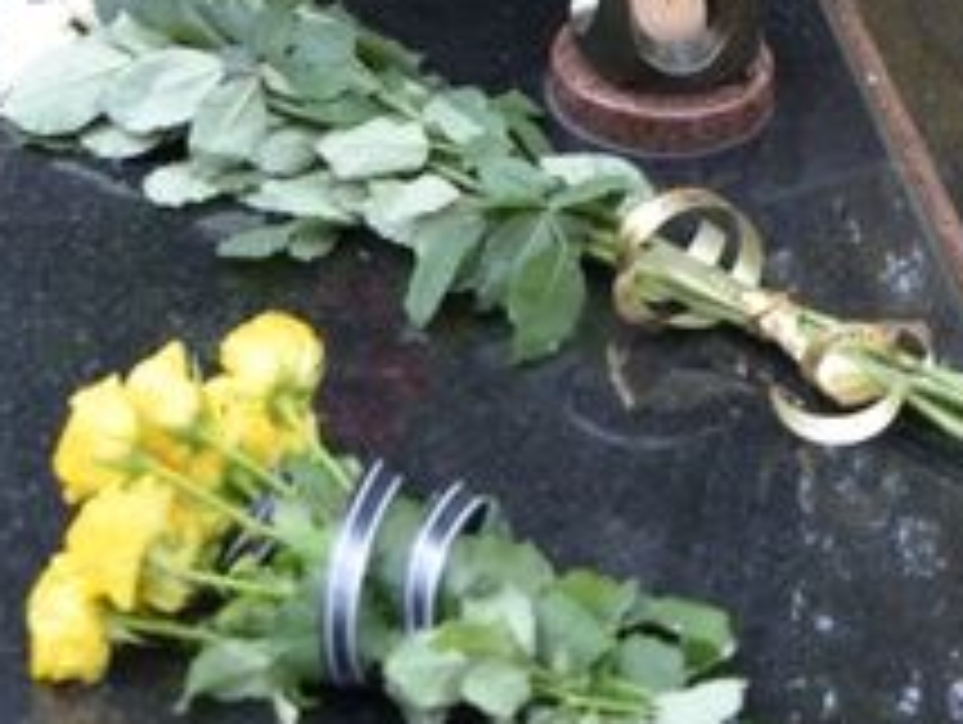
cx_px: 423
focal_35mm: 129
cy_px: -895
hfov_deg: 15.3
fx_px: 3593
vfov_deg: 10.3
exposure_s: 1/100
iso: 400
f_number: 5
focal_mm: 24
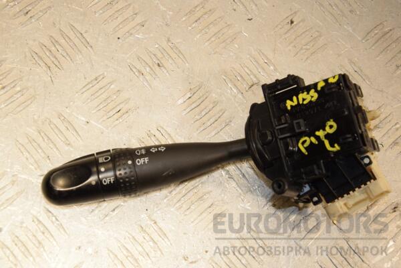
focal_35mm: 68
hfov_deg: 29.9
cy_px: 134
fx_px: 752
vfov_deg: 20.2
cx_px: 200
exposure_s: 1/200
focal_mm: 45
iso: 800
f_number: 7.1
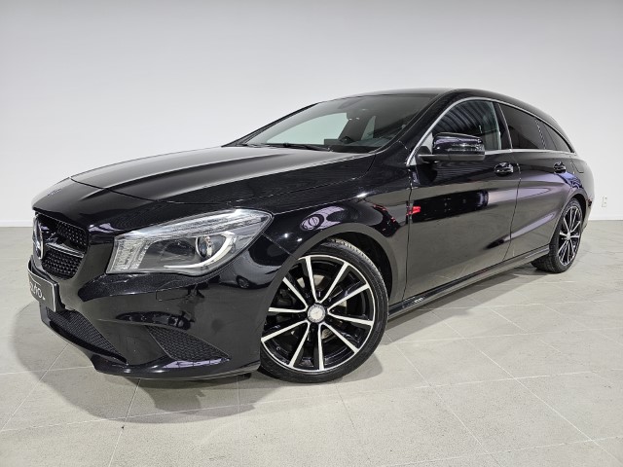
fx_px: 414
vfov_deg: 58.9
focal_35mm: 23
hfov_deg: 73.9
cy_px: 234
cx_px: 312
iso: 125
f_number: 1.7
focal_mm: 6.3
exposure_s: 1/100
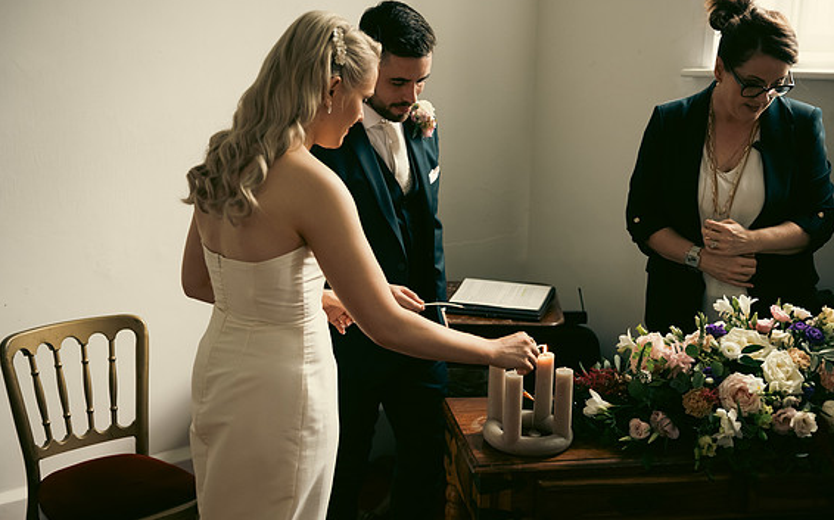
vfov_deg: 28.0
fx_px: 1045
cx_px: 413
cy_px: 263
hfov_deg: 43.5
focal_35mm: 46
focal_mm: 44
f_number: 3.5
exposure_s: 1/160
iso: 800
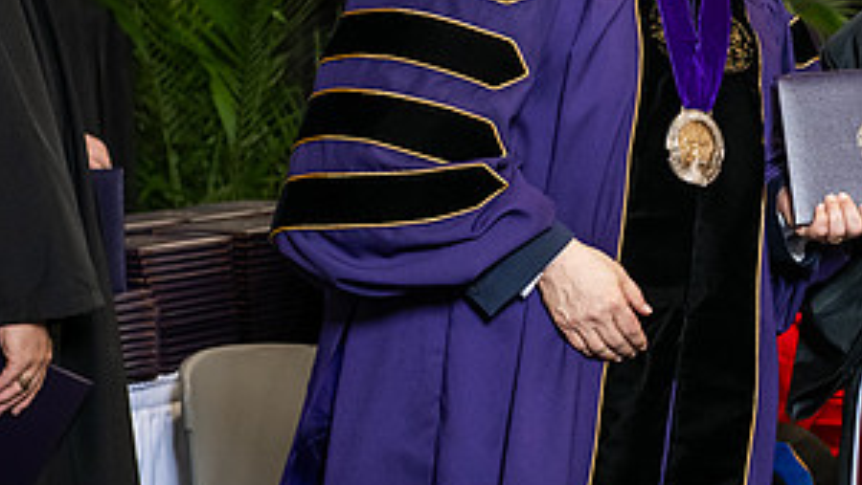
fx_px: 3247
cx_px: 733
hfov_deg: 15.0
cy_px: 96
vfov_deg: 8.5
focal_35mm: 142
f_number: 5
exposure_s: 1/200
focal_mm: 70
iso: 2500
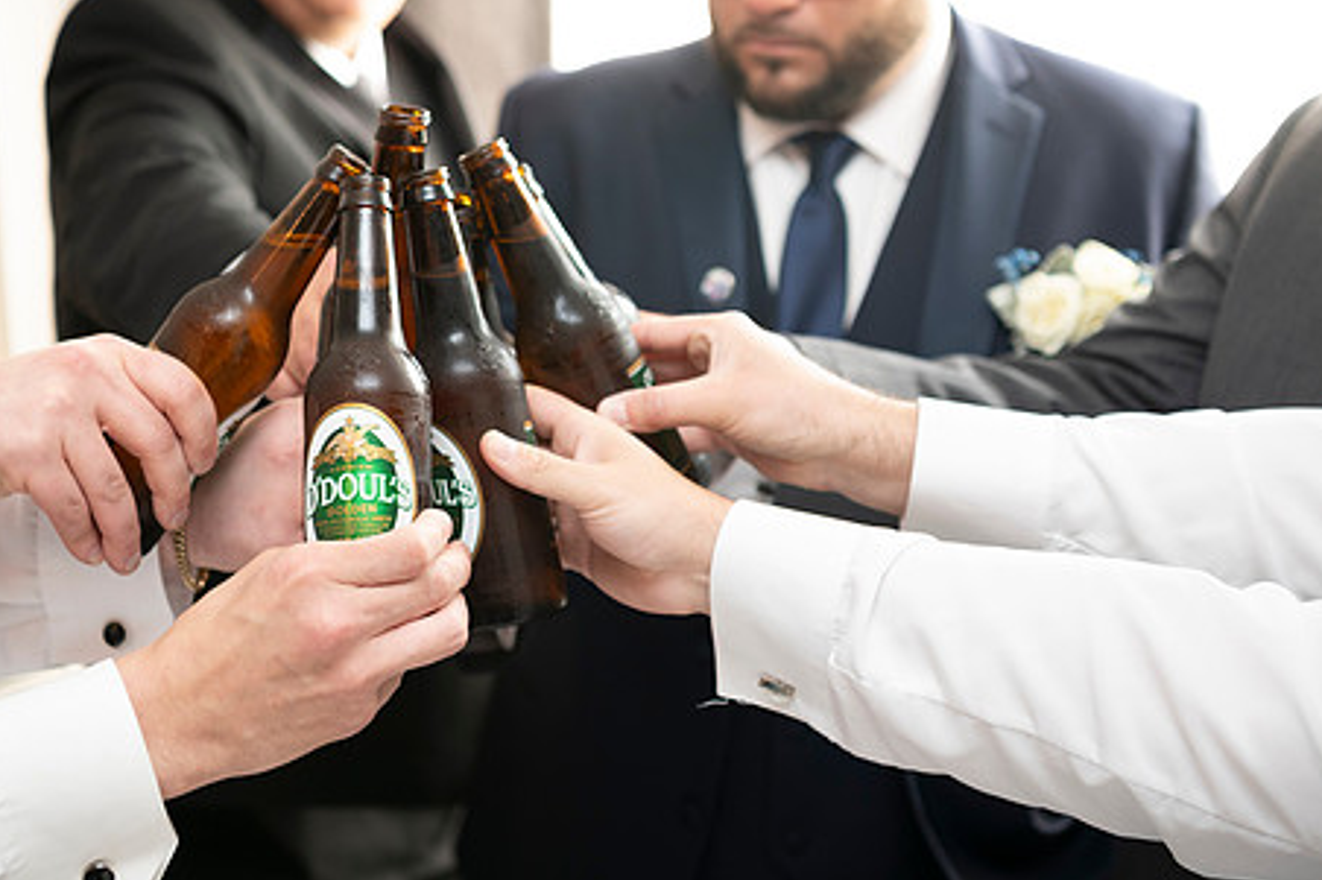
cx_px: 576
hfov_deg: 33.9
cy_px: 345
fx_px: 2166
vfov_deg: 22.9
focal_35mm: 59
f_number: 2.8
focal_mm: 46
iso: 800
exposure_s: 1/100
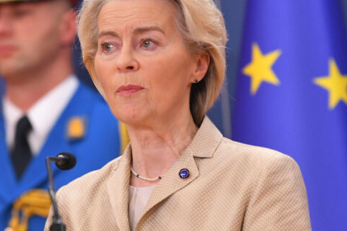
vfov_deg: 2.9
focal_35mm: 482
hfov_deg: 4.3
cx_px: 167
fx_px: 4647
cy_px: 70
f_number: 4
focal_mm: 200
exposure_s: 1/400
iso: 3200
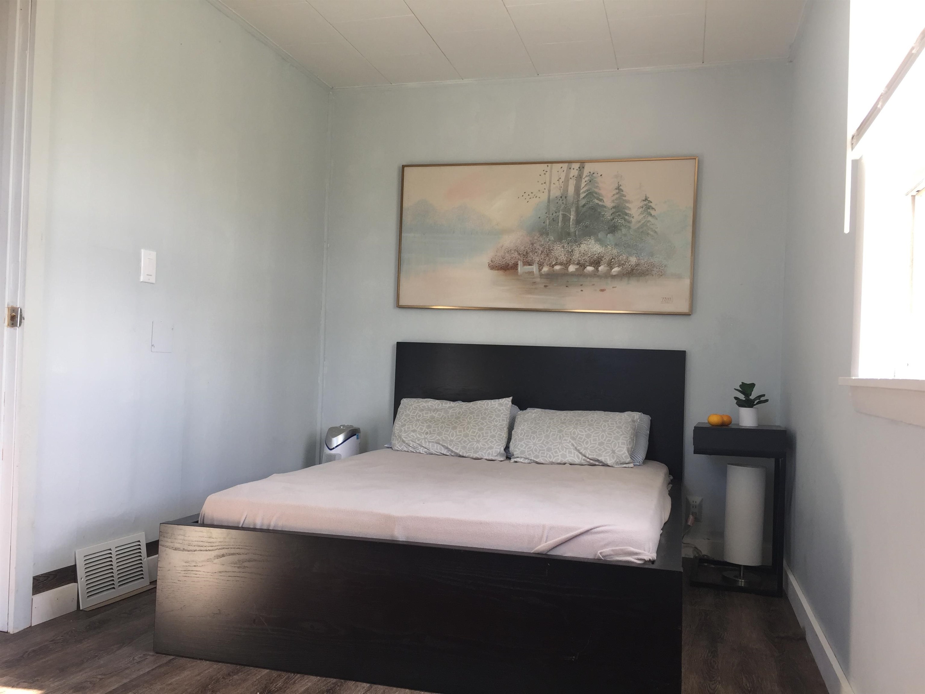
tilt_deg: -0.7
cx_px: 462
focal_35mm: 29
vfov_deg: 48.2
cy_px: 347
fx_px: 775
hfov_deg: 61.7
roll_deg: -2.7
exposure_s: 1/40
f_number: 2.2
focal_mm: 4.15
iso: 32
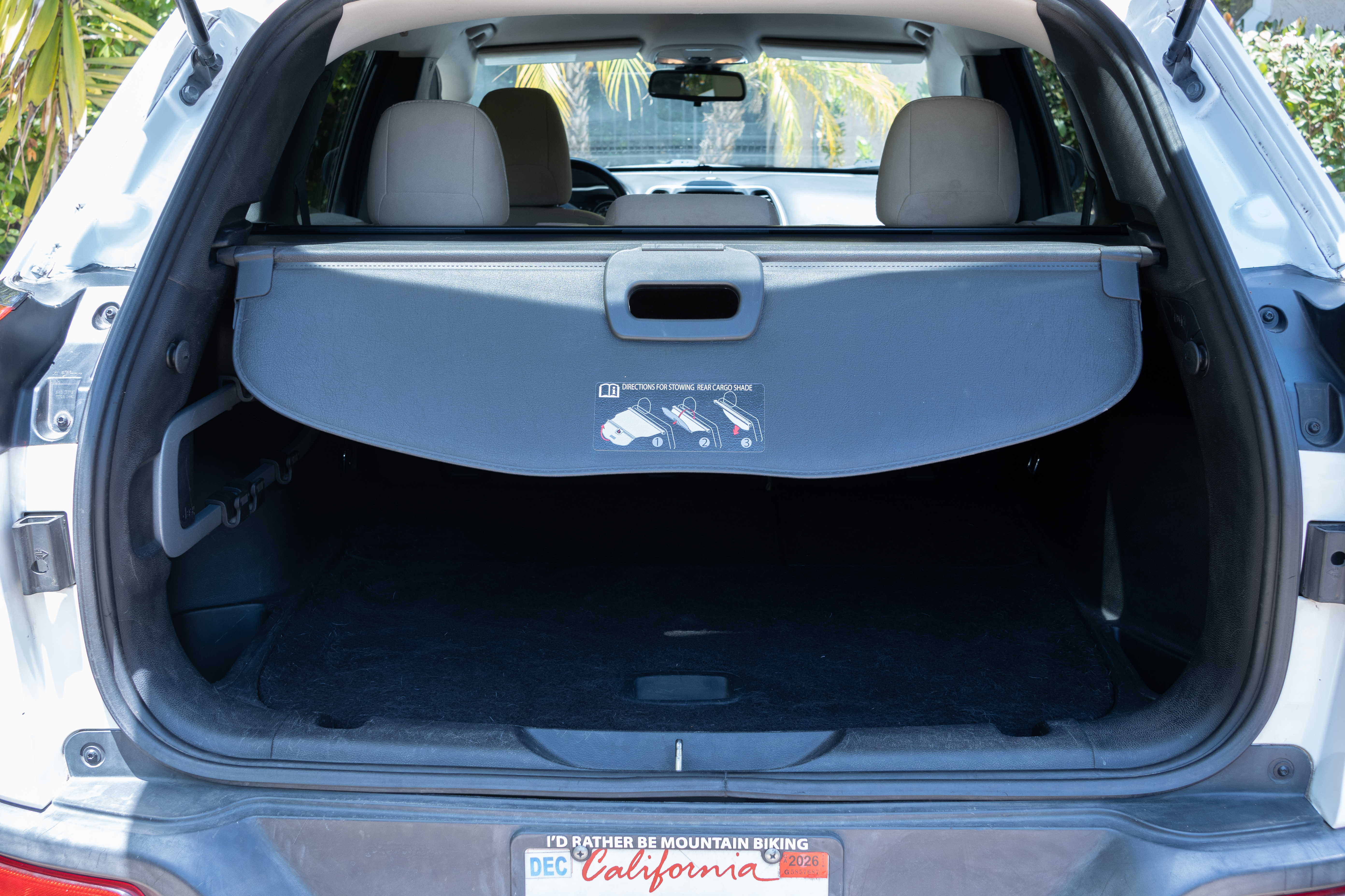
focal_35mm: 36
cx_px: 672
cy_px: 448
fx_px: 1345
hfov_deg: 53.1
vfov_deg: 36.9
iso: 200
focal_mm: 24
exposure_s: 1/60
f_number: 5.6
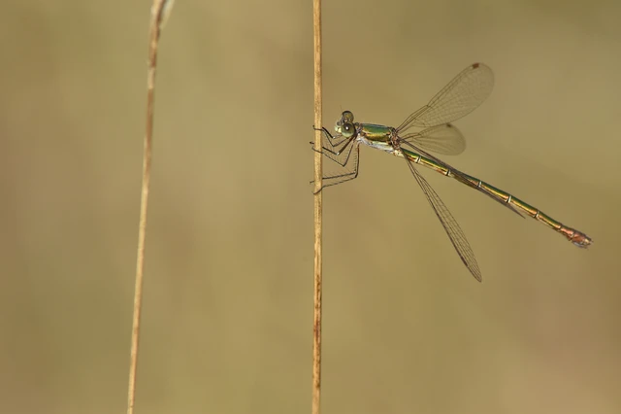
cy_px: 207
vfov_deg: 3.1
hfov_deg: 4.6
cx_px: 310
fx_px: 7758
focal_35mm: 450
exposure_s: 1/800
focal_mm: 300
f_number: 18
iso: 640
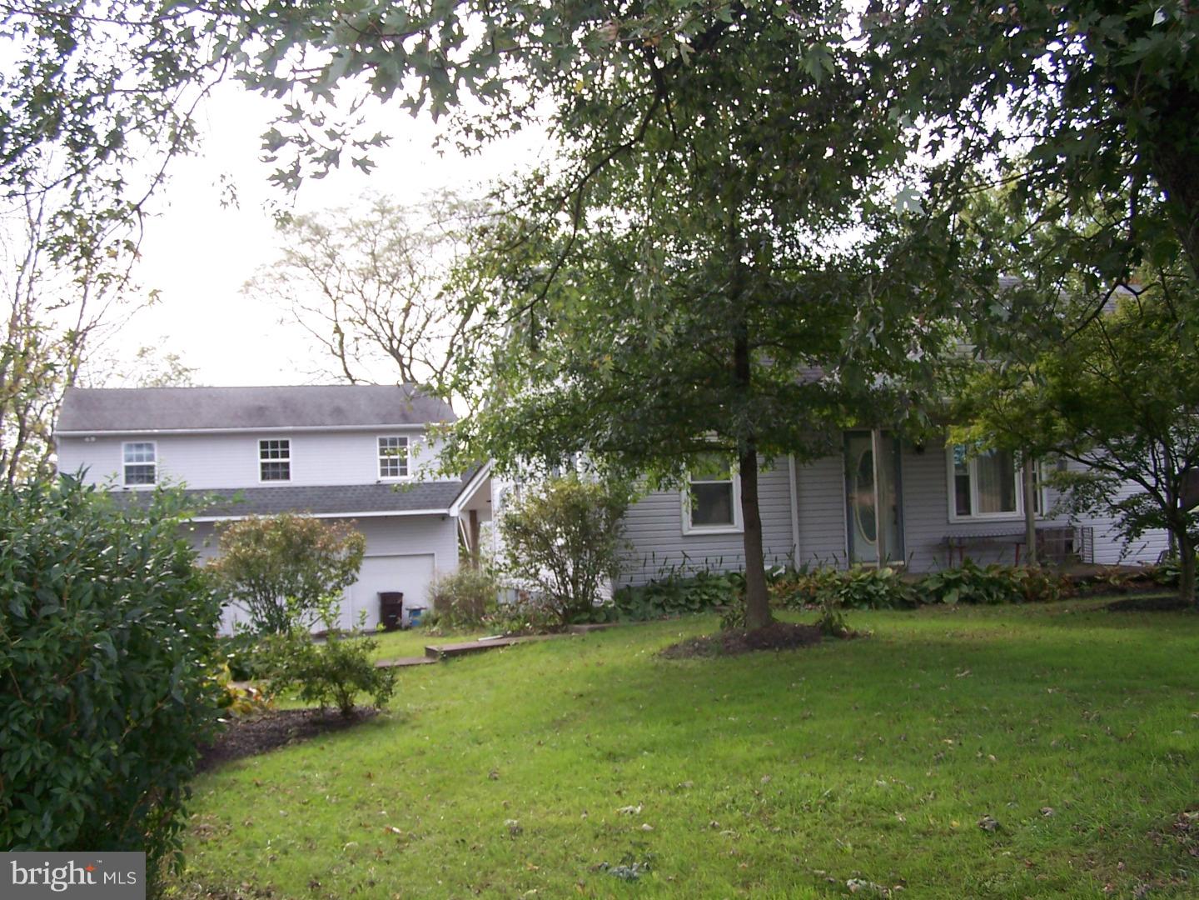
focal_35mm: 43
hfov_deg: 43.9
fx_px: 1489
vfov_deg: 33.6
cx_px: 600
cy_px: 450
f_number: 2.8
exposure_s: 1/250
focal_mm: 7.1
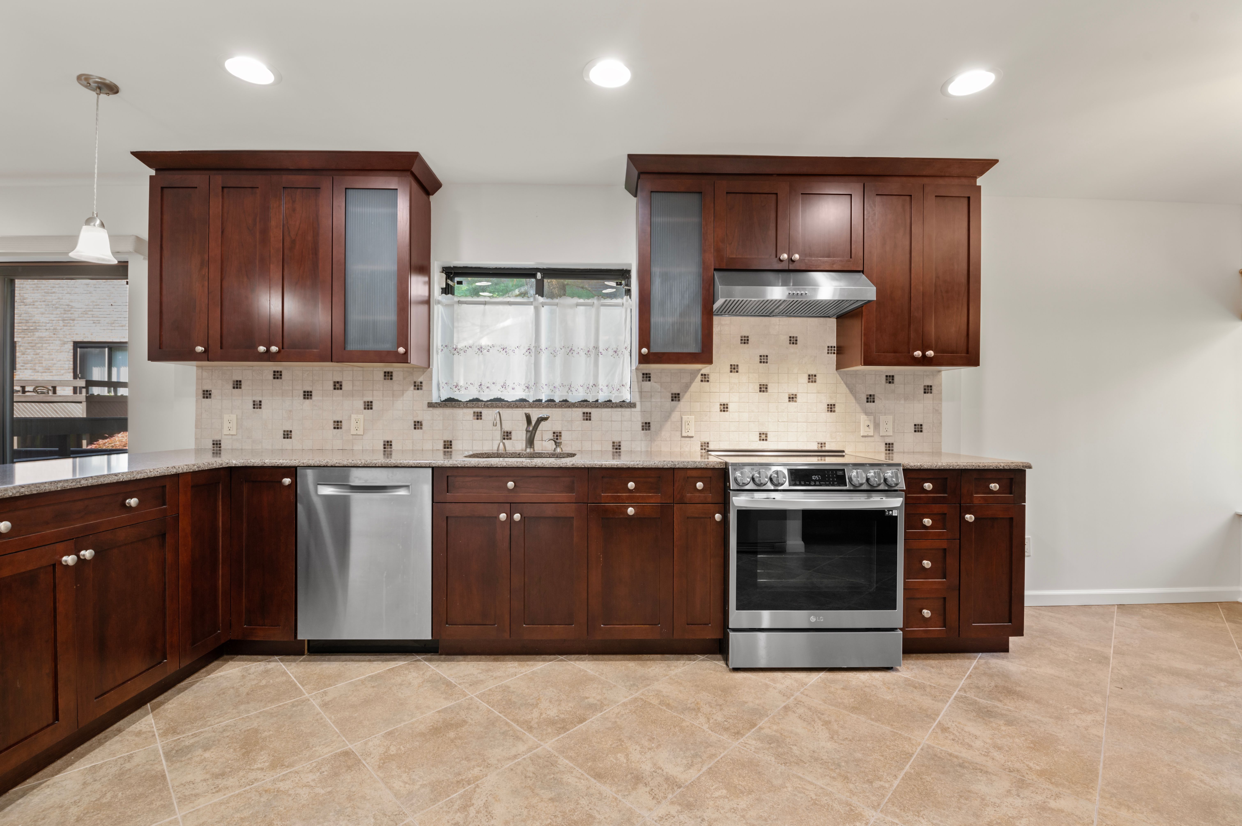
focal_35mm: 15
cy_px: 413
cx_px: 621
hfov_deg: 100.4
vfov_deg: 77.2
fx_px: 517
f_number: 8
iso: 500
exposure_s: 1/5
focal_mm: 15
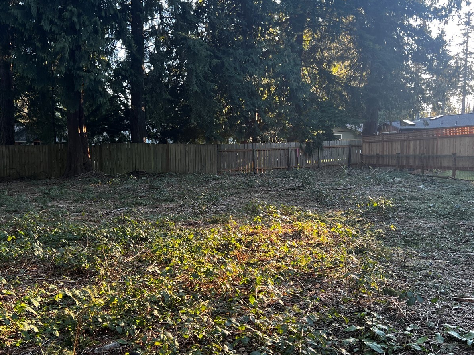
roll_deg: -0.2
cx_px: 228
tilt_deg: -4.4
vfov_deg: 40.6
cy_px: 192
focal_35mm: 35
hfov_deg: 52.6
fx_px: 479
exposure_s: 1/121
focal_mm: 5.7
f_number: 1.5
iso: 64
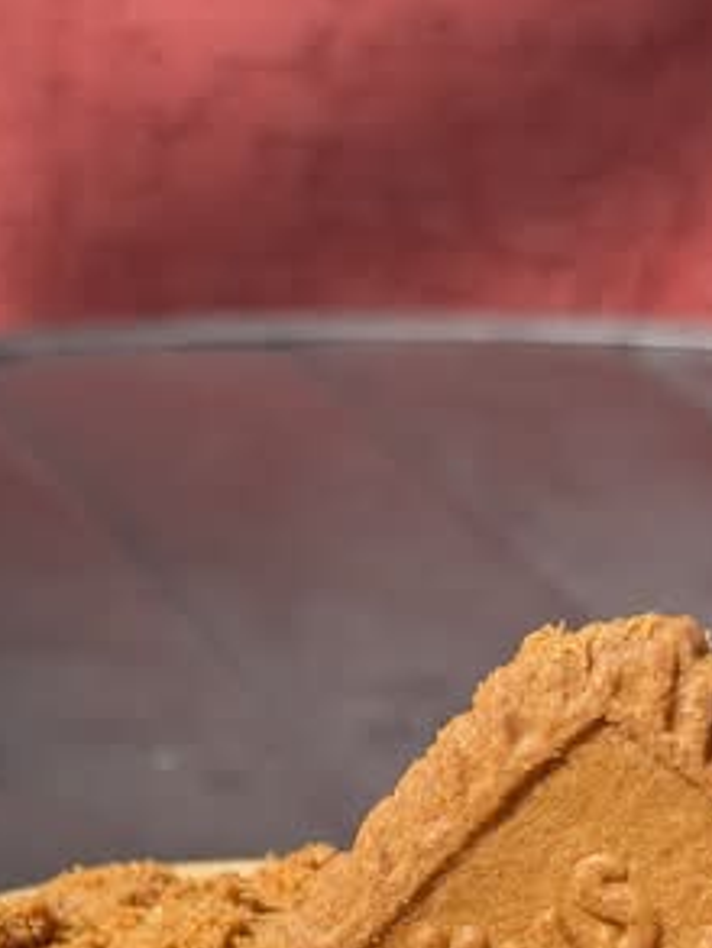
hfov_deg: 12.4
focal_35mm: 120
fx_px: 3289
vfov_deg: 15.9
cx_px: 353
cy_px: 1076
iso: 64
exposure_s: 1/5376
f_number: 1.78
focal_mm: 6.76
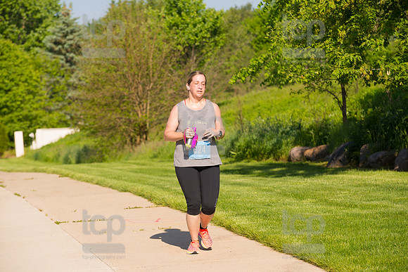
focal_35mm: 130
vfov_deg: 10.6
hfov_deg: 15.8
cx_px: 204
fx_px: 1474
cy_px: 136
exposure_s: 1/2000
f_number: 5.6
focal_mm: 130
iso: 400
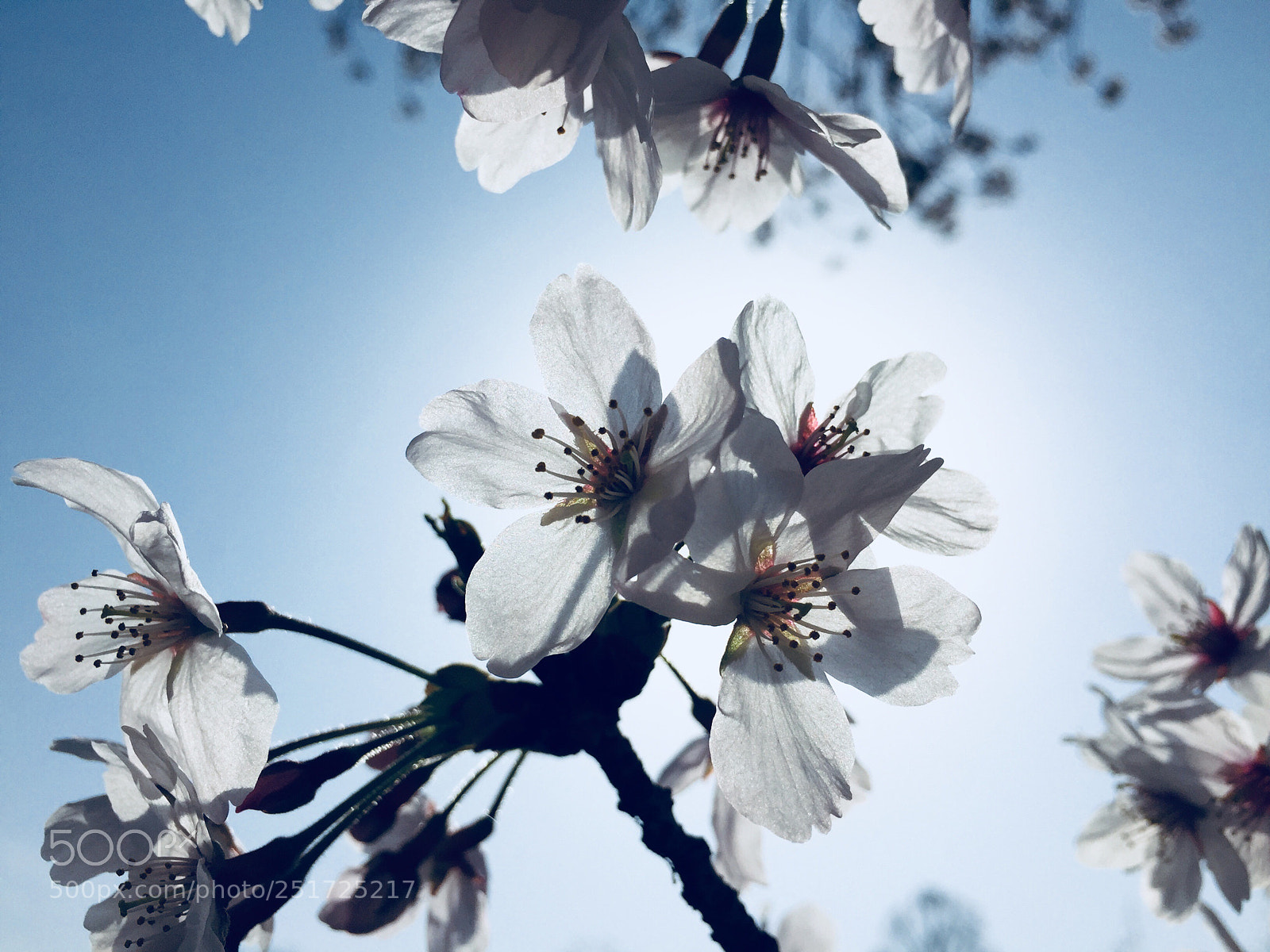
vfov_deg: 48.2
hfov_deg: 61.7
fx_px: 1064
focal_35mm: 29
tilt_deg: +37.2
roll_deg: -1.8
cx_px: 635
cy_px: 476
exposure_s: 1/13333
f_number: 2.2
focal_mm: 4.15
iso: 32
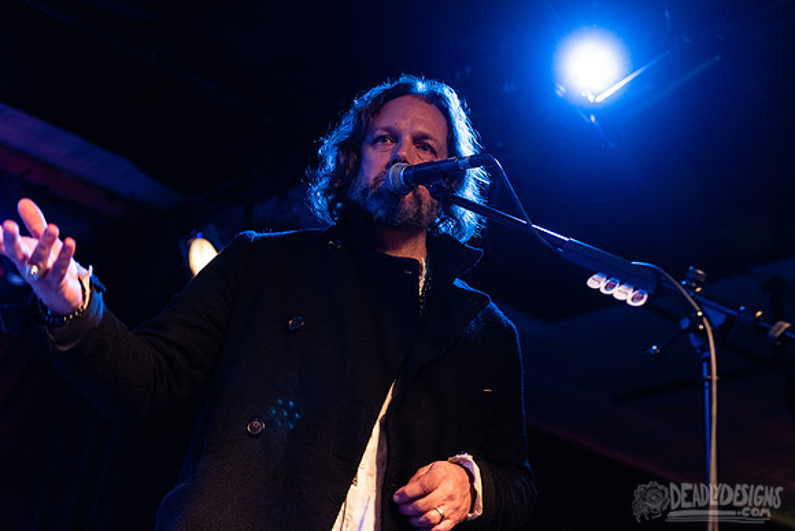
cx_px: 431
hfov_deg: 33.6
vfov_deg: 22.8
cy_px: 243
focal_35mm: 60
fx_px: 1316
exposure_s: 1/160
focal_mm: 55
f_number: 3.2
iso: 2000
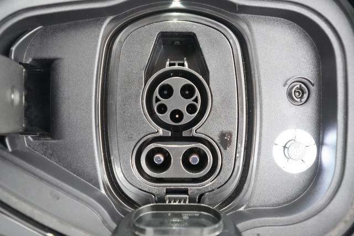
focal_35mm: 28
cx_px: 177
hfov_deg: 65.5
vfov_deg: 46.4
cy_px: 118
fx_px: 275
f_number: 2.8
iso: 12800
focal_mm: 28
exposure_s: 1/30
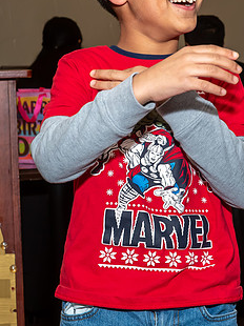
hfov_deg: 11.4
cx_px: 151
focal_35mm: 130
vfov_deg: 15.1
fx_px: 1223
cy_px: 92
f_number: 8
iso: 500
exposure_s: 1/250
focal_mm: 38
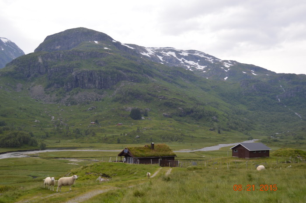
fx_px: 357
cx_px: 153
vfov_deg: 31.8
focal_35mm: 42
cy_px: 102
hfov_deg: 46.4
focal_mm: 28
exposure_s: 1/160
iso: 100
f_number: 4.5
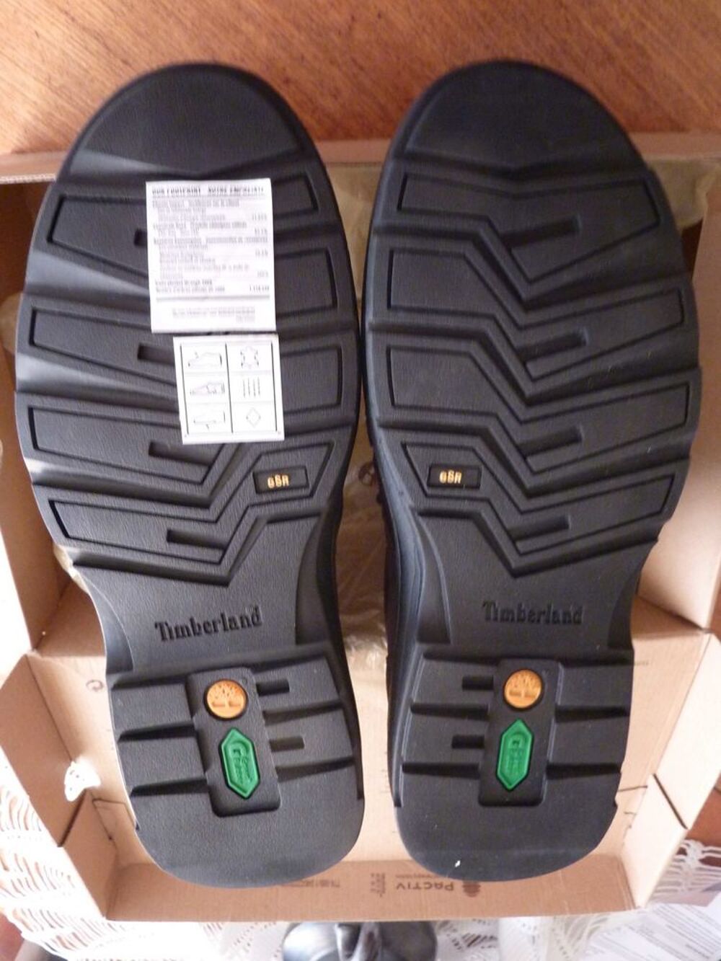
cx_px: 360
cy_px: 480
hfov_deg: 54.9
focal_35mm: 25
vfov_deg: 69.4
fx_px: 694
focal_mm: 4.1
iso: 400
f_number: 3.3
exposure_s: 1/10
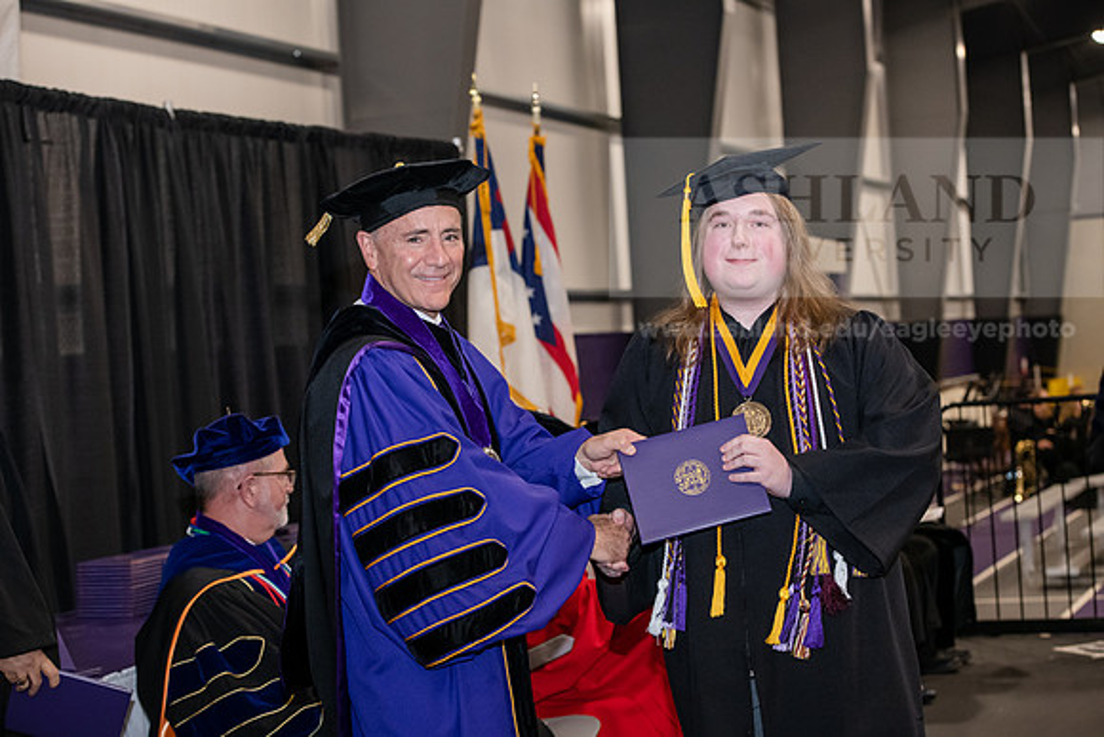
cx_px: 552
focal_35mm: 70
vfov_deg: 19.5
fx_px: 2147
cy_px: 368
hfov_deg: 28.8
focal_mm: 70
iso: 2500
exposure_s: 1/200
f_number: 5
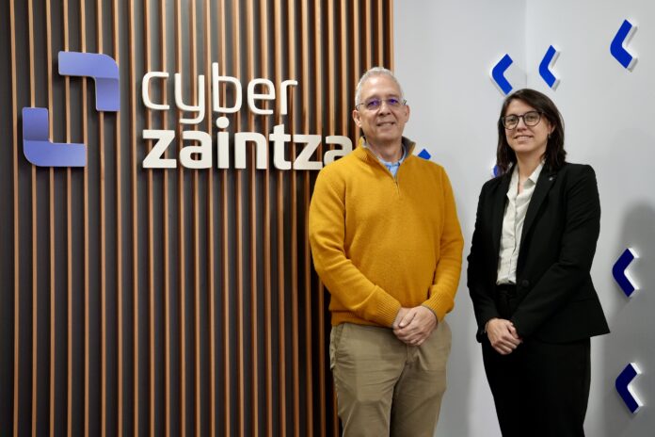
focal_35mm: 39
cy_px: 218
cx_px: 328
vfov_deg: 34.0
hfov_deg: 49.2
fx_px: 715
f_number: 4
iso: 4000
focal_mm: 39.3
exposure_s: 1/160
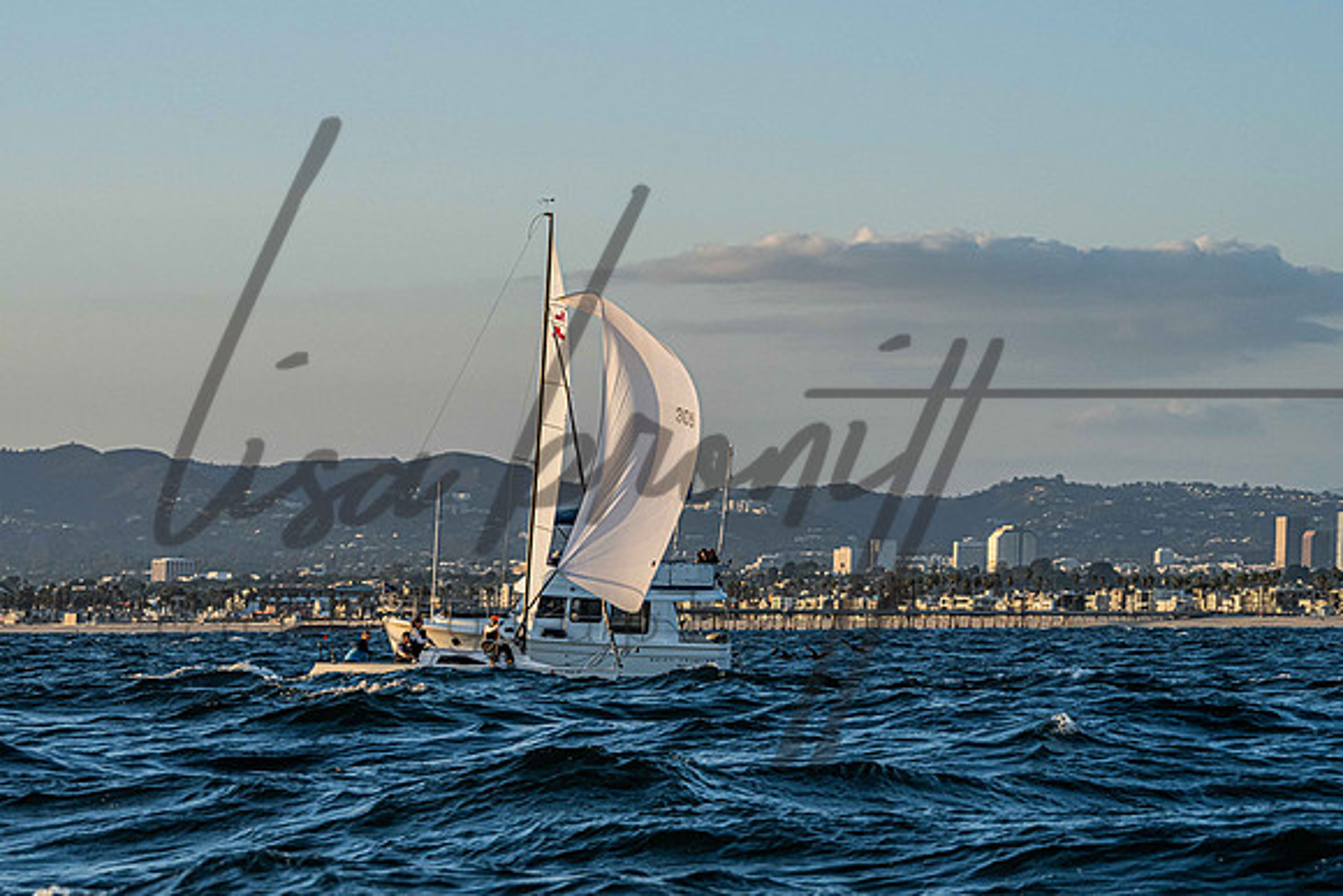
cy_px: 362
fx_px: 5358
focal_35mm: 144
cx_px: 646
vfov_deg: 9.6
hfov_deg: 14.3
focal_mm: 105
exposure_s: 1/1000
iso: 640
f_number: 8
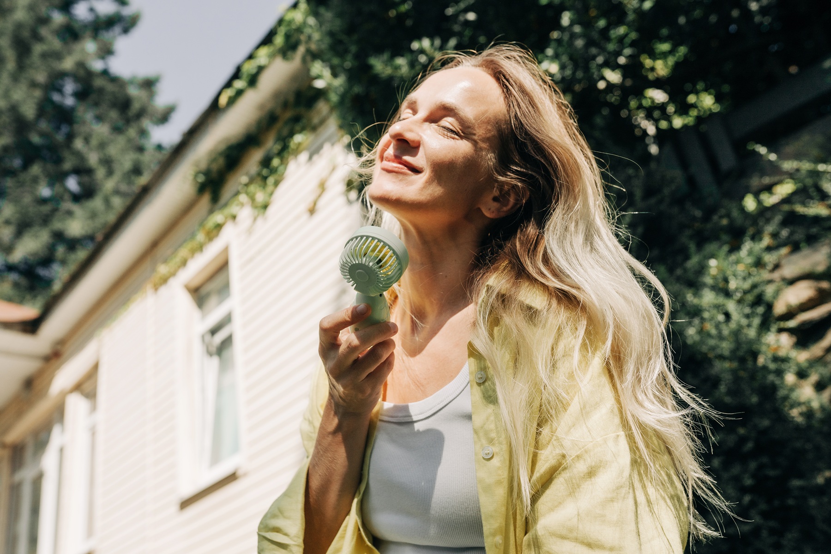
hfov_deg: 54.4
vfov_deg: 37.9
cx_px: 416
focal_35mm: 35
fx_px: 808
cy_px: 277
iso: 250
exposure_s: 1/4000
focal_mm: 35
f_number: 4
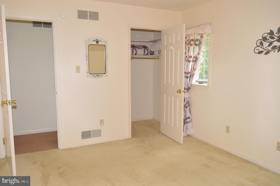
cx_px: 140
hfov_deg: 67.4
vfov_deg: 47.9
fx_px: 210
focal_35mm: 27
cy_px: 93
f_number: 7.1
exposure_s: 1/60
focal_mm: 18
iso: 800
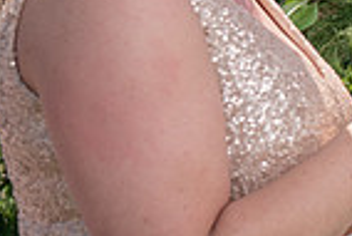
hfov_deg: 12.1
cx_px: 691
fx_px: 1488
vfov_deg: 9.0
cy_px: 26
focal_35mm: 152
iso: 50
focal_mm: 35
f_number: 7.1
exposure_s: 1/250
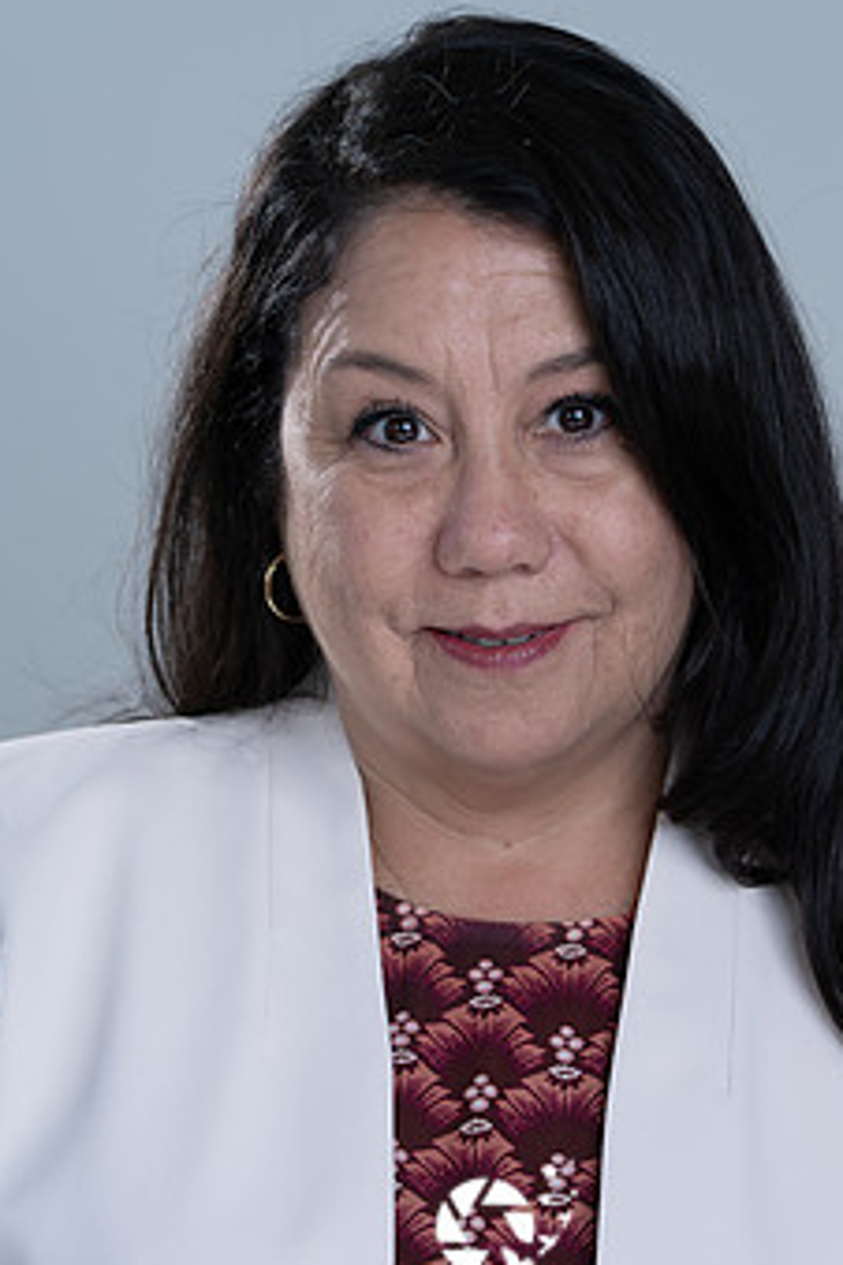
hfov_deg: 6.6
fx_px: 7270
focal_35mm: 207
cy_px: 605
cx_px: 492
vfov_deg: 9.9
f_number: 5.6
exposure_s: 1/200
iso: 160
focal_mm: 156
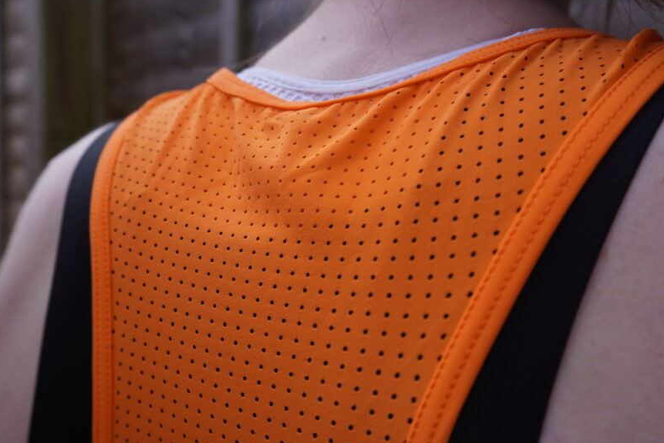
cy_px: 250
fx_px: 572
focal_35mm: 31
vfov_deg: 42.3
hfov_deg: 60.2
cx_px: 317
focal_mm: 16
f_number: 4.5
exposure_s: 1/320
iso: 100
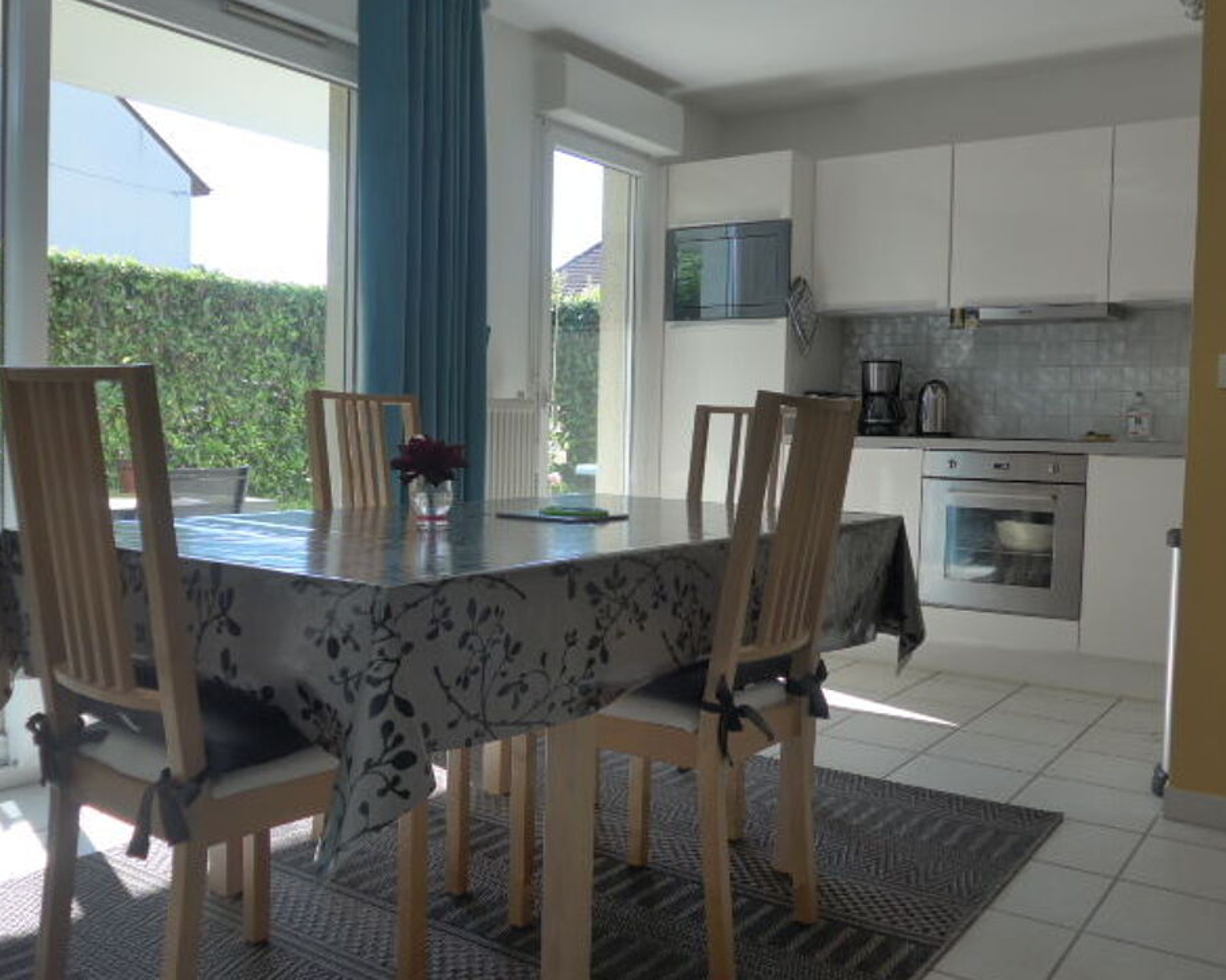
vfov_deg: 47.1
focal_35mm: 31
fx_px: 1125
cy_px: 485
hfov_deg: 57.2
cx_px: 579
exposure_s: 1/500
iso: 160
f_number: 2
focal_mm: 6
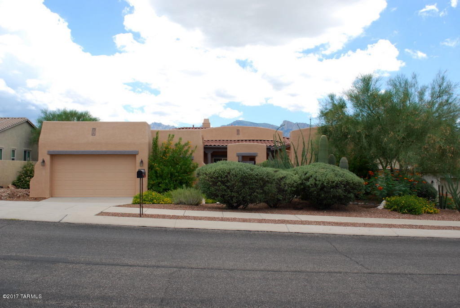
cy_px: 154
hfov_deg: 61.9
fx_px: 384
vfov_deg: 43.7
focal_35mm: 30
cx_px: 230
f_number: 8
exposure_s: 1/200
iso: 100
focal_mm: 20
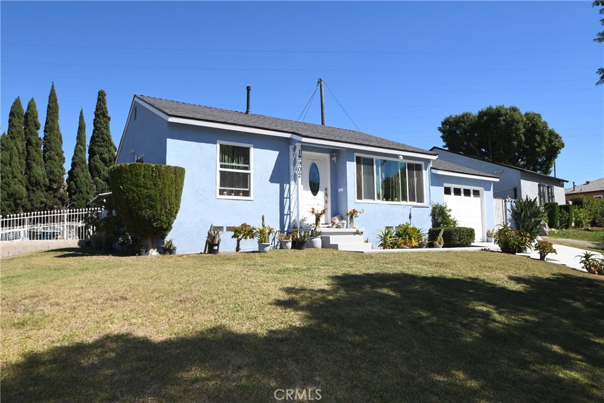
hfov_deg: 73.7
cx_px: 302
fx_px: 403
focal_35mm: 24
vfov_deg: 53.1
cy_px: 202
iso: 100
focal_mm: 16
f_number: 9
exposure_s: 1/250
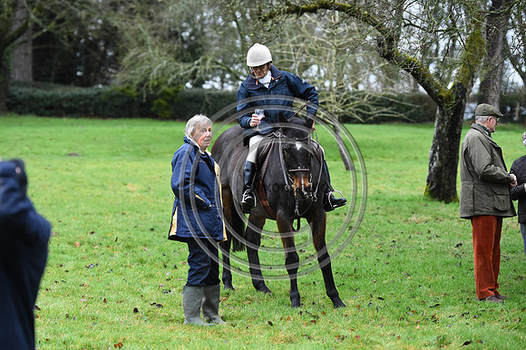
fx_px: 1752
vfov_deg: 11.4
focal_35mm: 120
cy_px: 175
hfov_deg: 17.1
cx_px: 263
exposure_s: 1/1250
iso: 3200
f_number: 3.5
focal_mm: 120
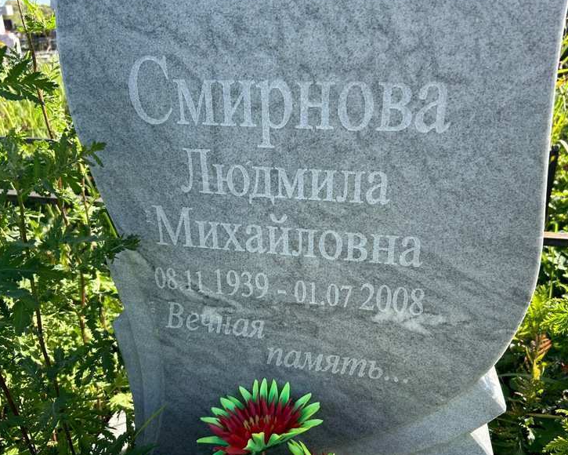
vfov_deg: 51.5
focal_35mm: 28
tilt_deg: -20.6
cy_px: 224
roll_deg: -1.9
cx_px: 285
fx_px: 471
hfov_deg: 62.2
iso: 50
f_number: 1.5
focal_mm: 5.7
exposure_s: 1/1135
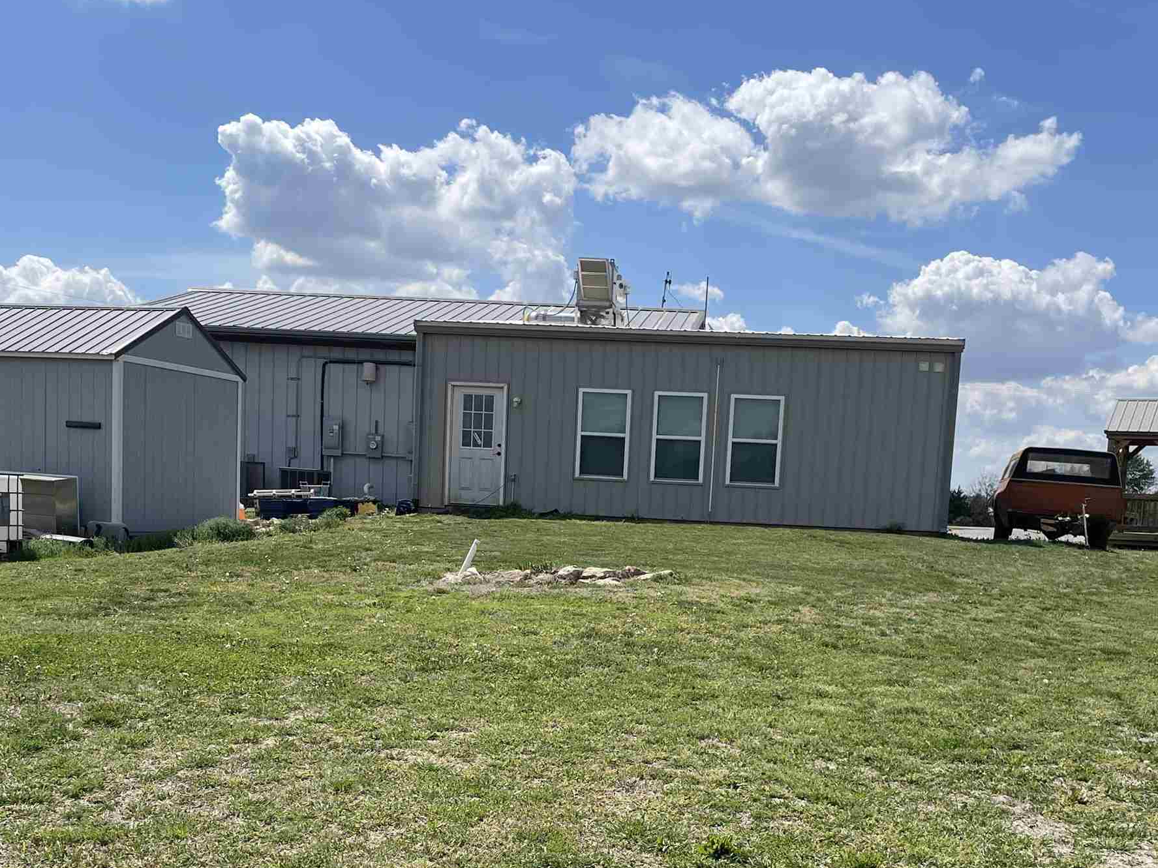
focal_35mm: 45
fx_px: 1505
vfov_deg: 31.3
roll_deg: -3.1
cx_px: 584
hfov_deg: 42.1
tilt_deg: -7.4
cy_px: 707
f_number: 1.6
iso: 32
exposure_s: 1/5291
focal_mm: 4.2
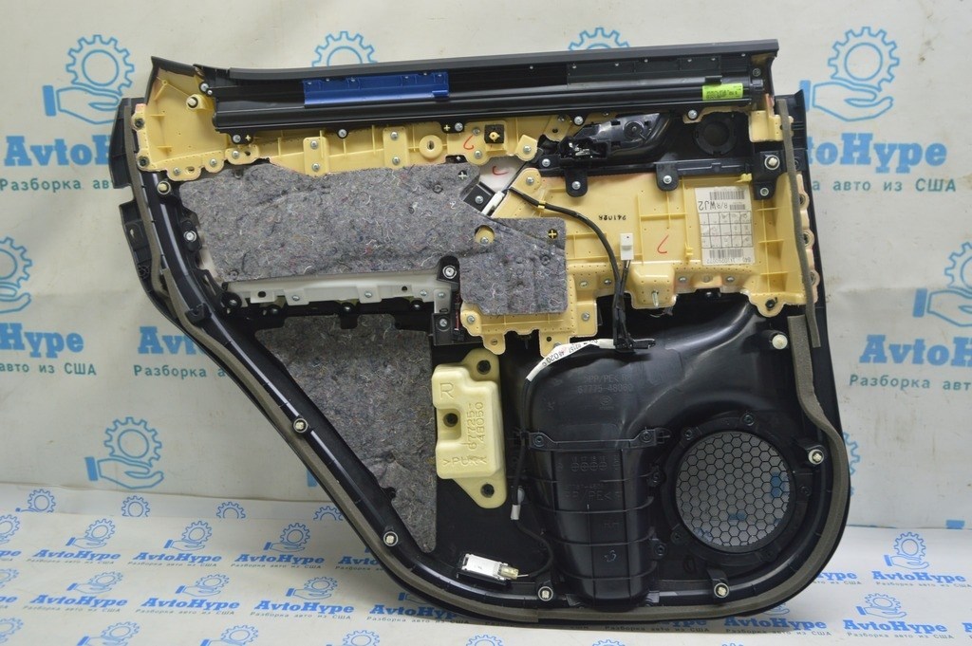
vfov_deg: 39.9
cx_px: 486
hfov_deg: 57.3
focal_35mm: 33
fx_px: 890
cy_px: 323
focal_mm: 22
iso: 400
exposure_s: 1/20
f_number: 5.6
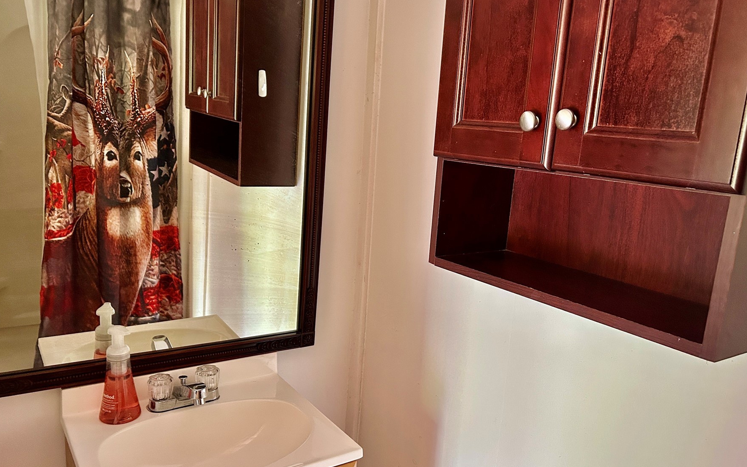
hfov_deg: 62.9
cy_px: 248
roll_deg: -4.3
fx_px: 611
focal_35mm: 30
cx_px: 394
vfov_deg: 41.8
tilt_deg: -12.4
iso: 400
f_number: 1.5
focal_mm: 5.7
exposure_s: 1/60
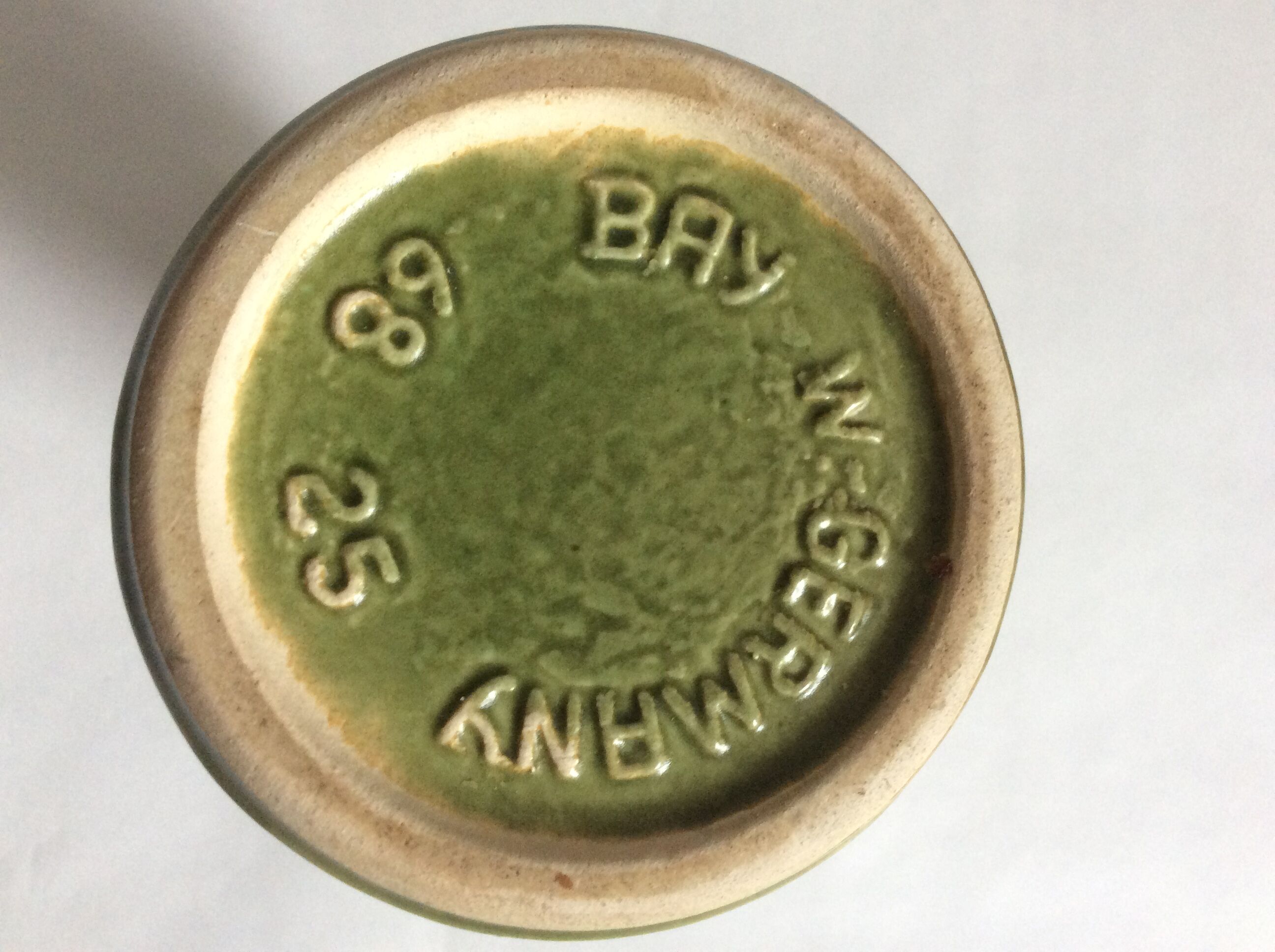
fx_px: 1177
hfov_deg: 56.9
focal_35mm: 32
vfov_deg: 44.1
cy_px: 476
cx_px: 638
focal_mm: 3.3
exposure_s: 1/25
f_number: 2.4
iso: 160
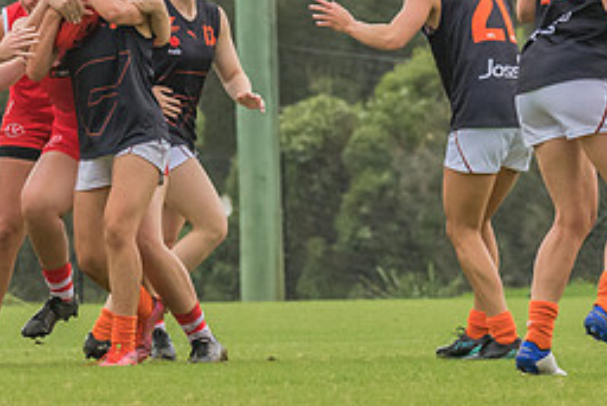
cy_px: -46
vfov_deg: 1.5
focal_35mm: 910
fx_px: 15352
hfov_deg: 2.3
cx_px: 188
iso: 800
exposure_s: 1/1250
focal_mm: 170
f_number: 6.3
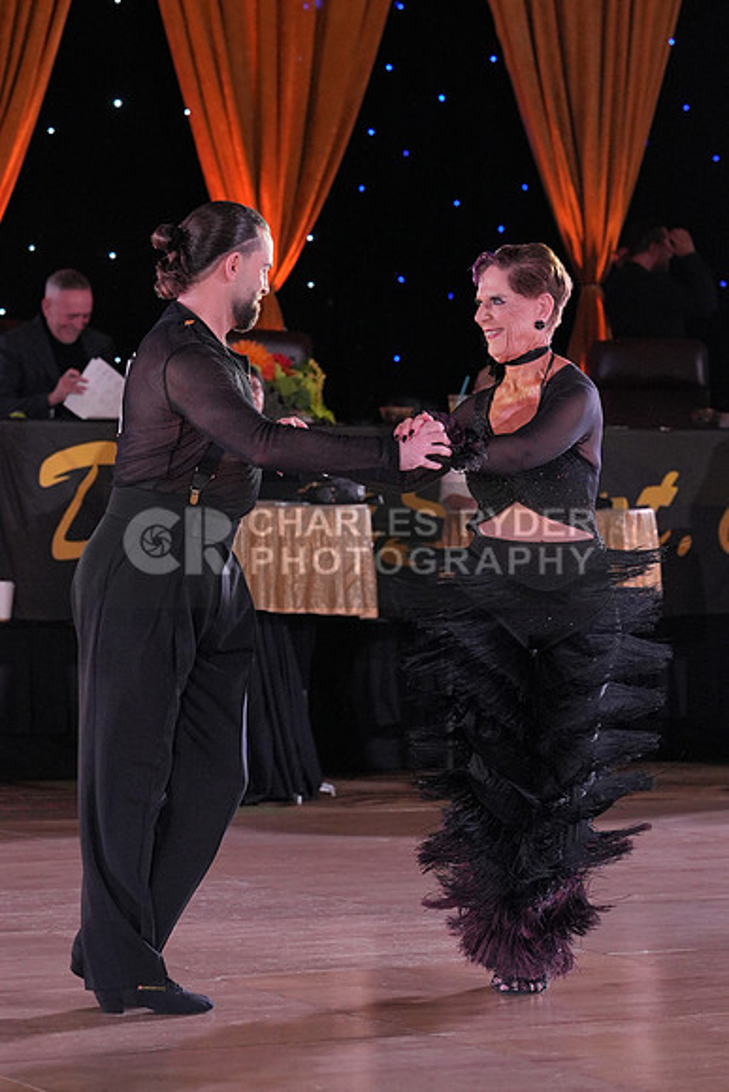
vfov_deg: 15.9
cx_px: 364
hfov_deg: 10.6
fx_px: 3916
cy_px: 546
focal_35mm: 129
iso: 1600
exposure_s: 1/400
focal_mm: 86
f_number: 4
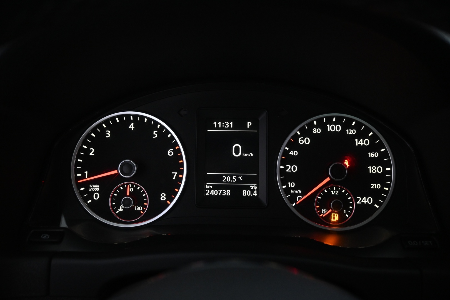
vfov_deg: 42.6
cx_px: 225
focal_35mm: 31
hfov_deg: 60.7
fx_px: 384
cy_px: 150
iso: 2000
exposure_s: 1/30
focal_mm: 20.5
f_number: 3.8
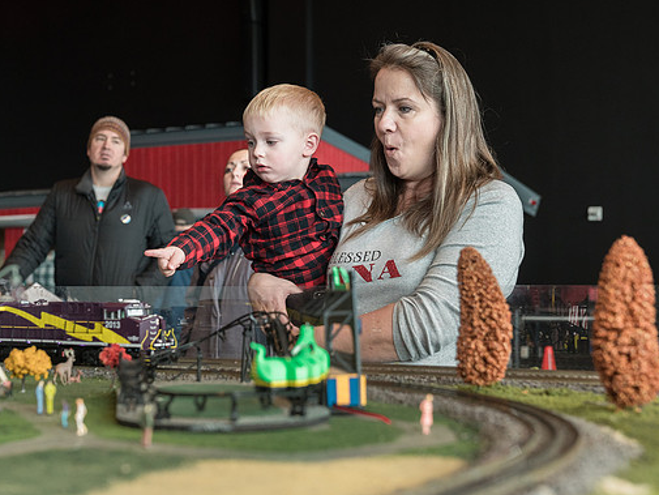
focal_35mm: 58
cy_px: 243
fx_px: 1104
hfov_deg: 33.2
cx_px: 281
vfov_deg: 25.2
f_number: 4
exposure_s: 1/200
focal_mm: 47
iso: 2000
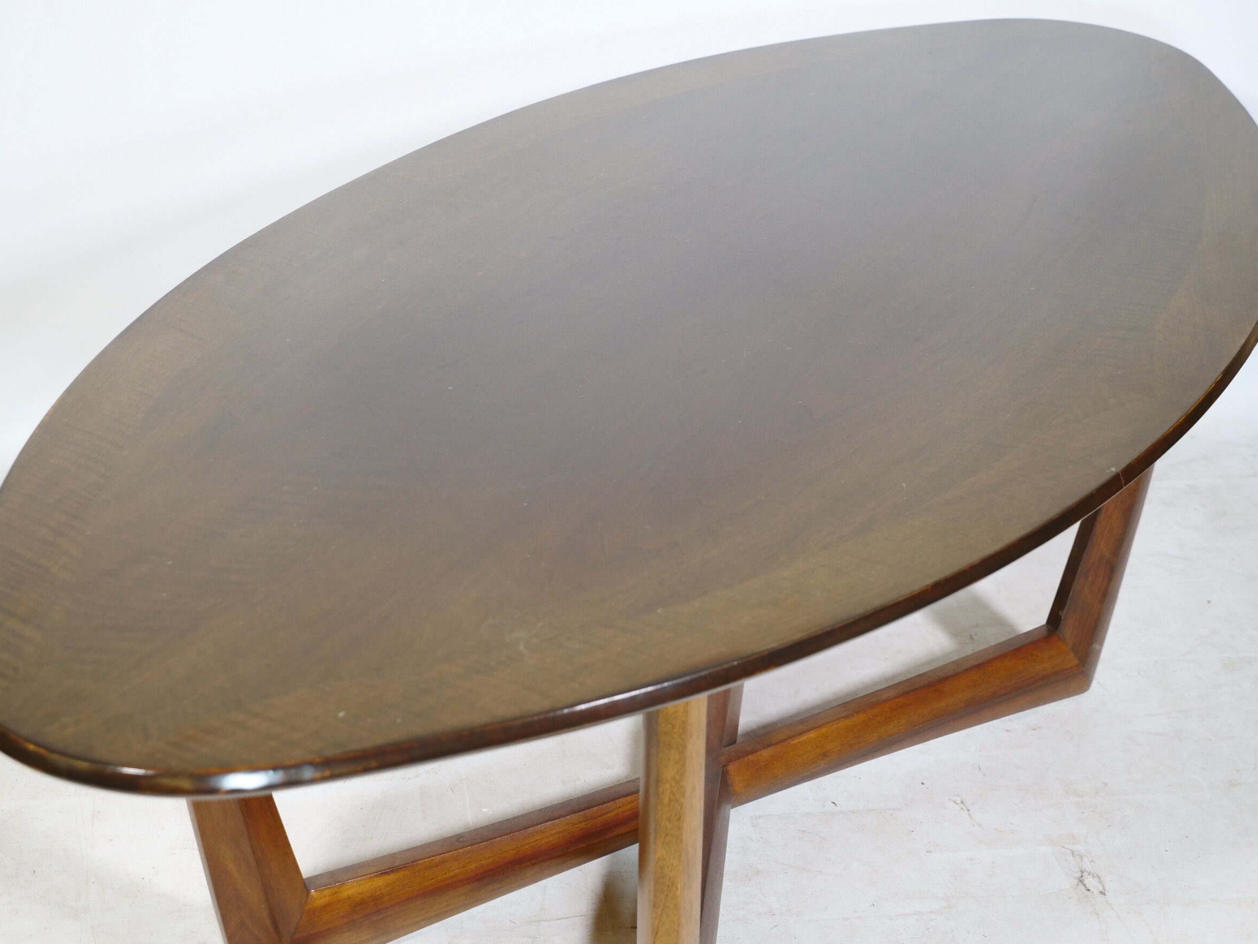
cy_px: 431
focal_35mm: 65
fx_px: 2362
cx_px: 600
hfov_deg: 29.8
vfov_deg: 22.6
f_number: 3.5
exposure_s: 1/60
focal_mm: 29
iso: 500
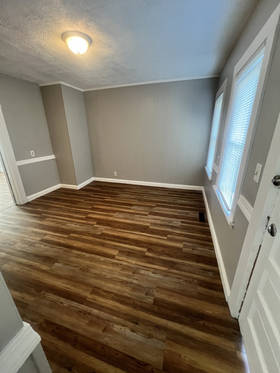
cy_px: 186
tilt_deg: -19.5
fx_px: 140
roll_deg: -0.1
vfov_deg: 106.2
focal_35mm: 13
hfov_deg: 89.9
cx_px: 140
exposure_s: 1/60
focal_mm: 1.57
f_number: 1.8
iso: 500
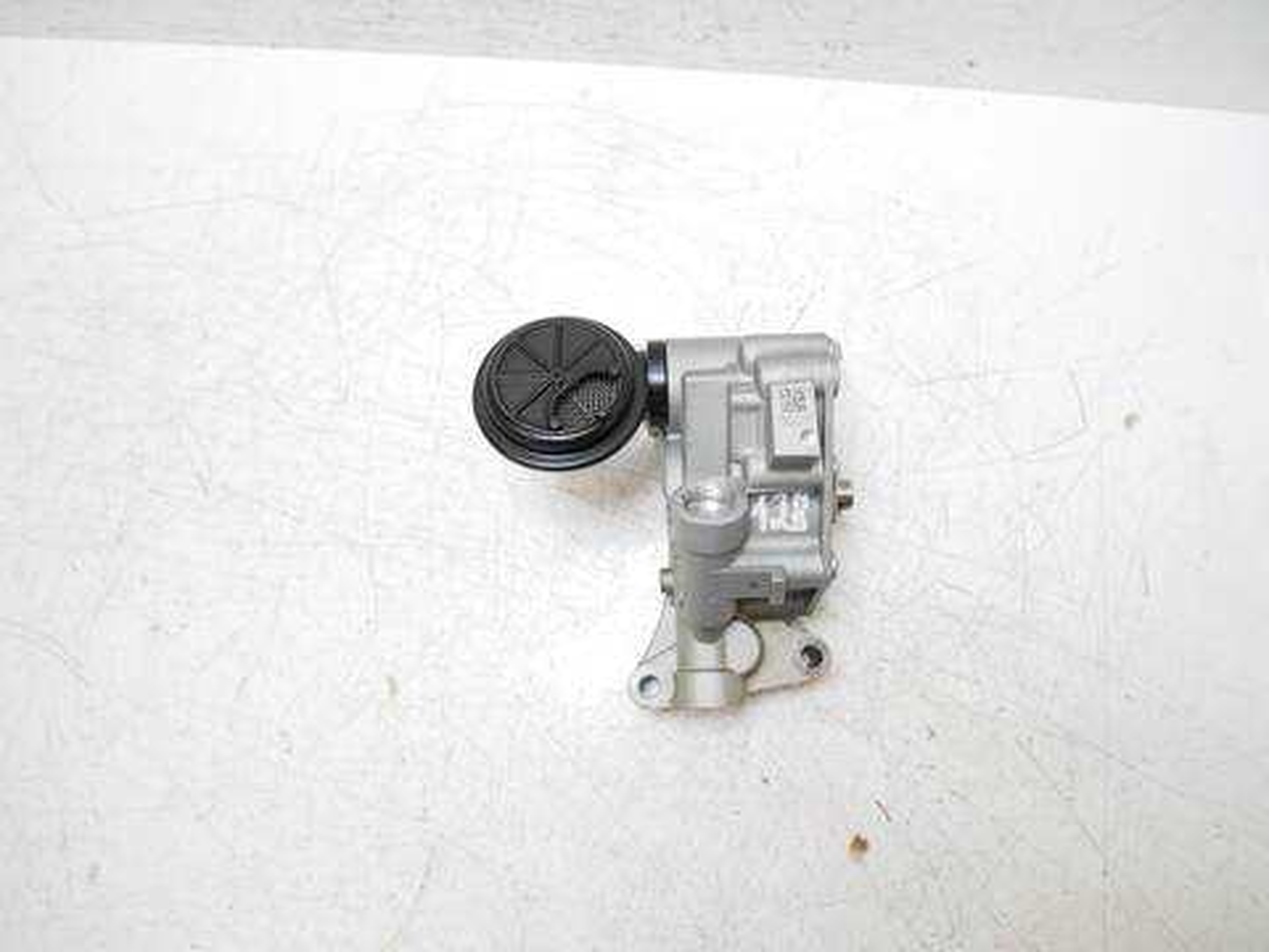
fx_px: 880
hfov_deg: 71.6
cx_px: 634
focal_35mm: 24
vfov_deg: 56.8
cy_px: 476
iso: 200
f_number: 3.5
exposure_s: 1/125
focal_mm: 12
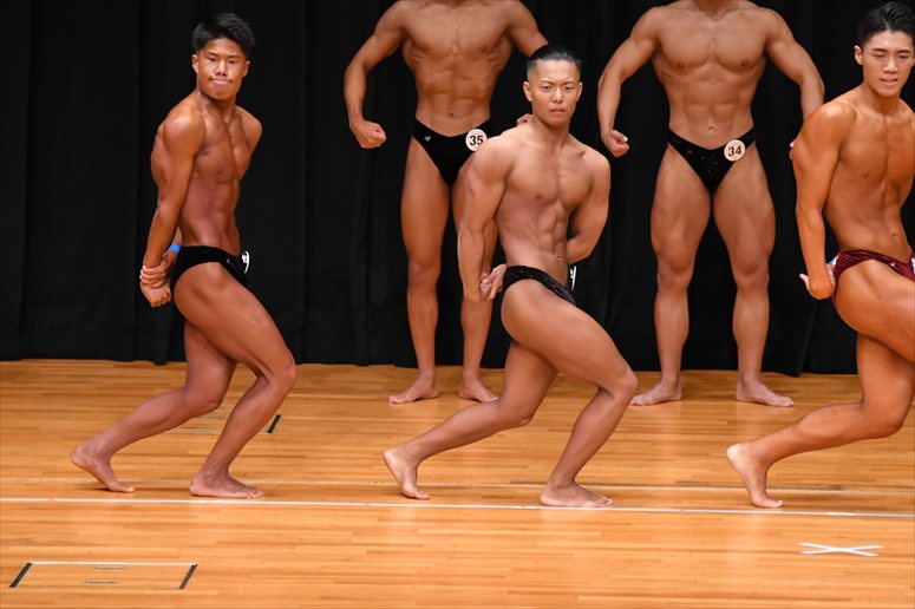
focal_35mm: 300
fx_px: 7621
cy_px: 304
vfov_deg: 4.6
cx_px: 458
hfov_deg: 6.9
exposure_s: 1/400
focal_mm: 200
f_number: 5.6
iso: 4000
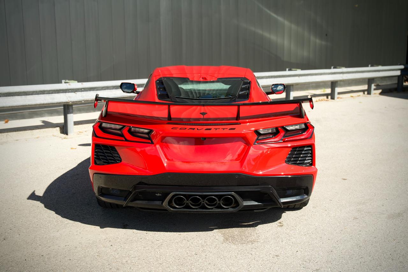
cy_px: 136
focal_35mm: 42
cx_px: 204
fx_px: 476
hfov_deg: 46.4
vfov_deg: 31.9
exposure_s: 1/50
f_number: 2.8
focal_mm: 28
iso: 250
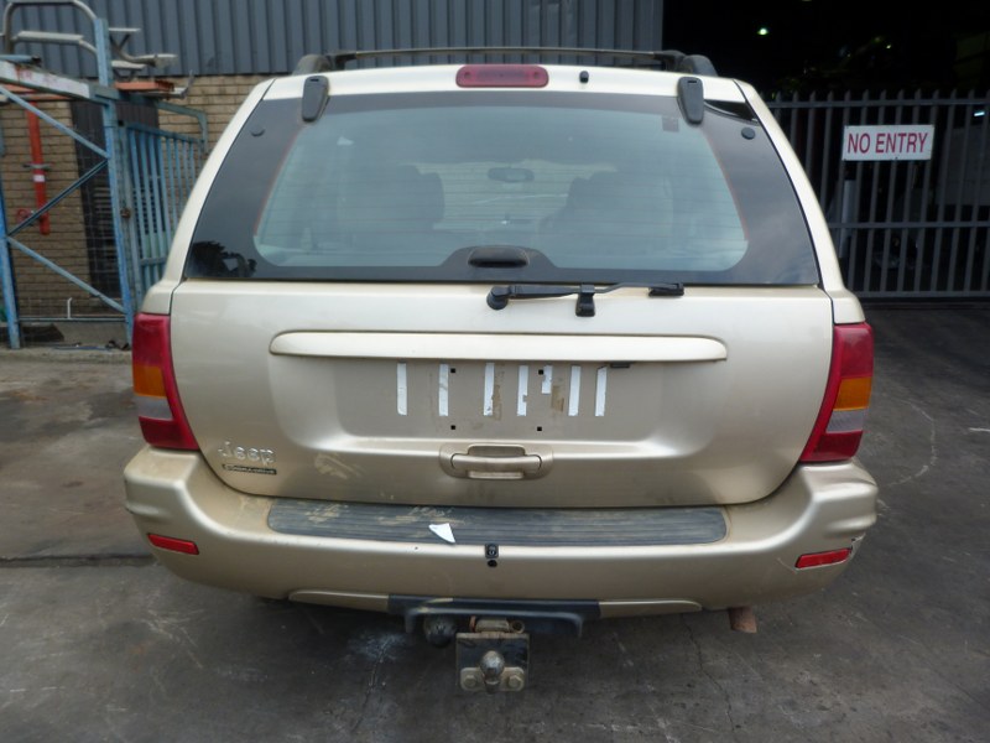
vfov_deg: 54.9
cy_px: 372
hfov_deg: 69.4
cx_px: 495
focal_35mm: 25
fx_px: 715
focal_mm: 4.5
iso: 80
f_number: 2.8
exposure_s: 1/100
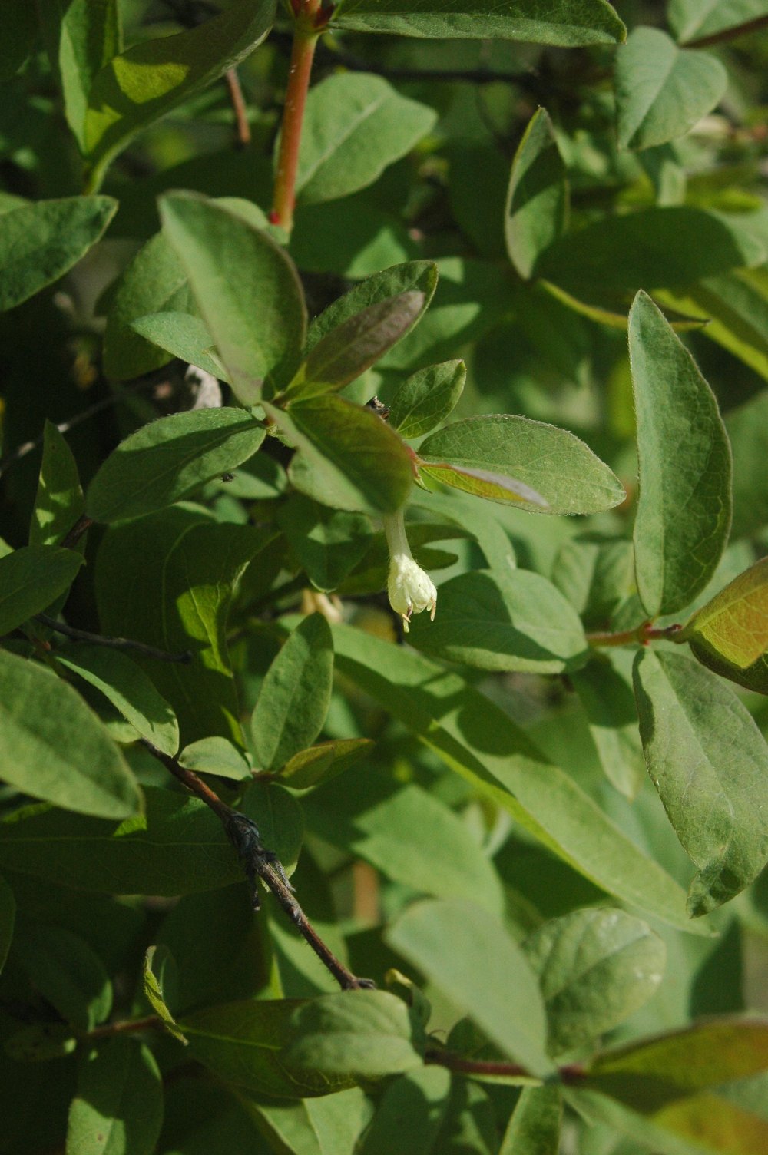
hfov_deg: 13.0
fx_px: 3366
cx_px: 384
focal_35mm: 105
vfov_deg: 19.5
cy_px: 578
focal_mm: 70
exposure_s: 1/500
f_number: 8
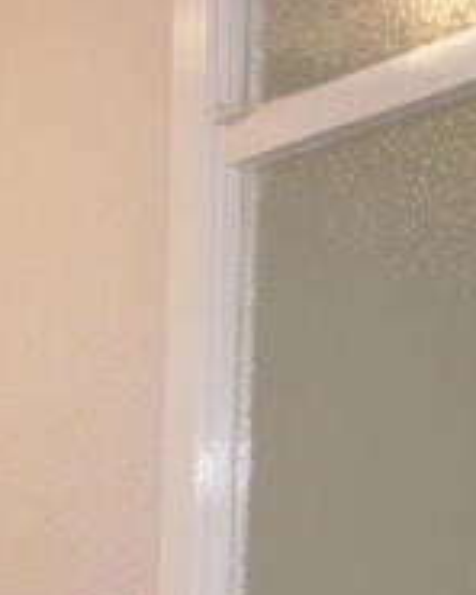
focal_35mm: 90
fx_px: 1585
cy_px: 672
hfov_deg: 14.3
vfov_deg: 20.2
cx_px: -470
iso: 400
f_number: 3.5
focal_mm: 18
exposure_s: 1/60
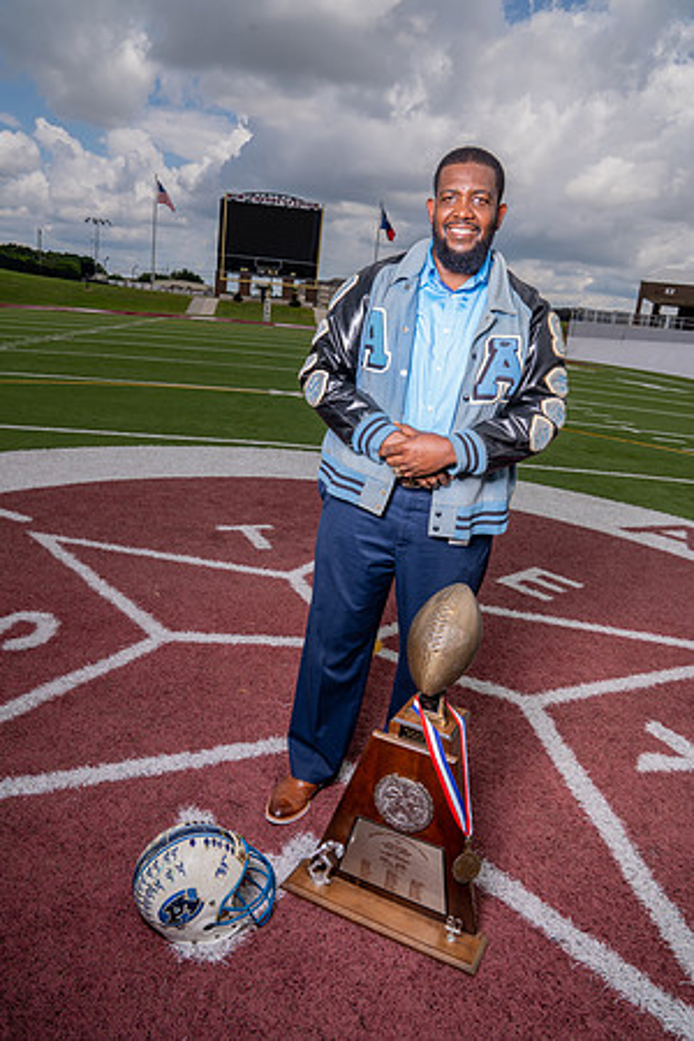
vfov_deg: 73.7
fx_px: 694
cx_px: 347
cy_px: 520
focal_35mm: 24
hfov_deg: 53.1
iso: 125
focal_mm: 24
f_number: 11
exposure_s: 1/200
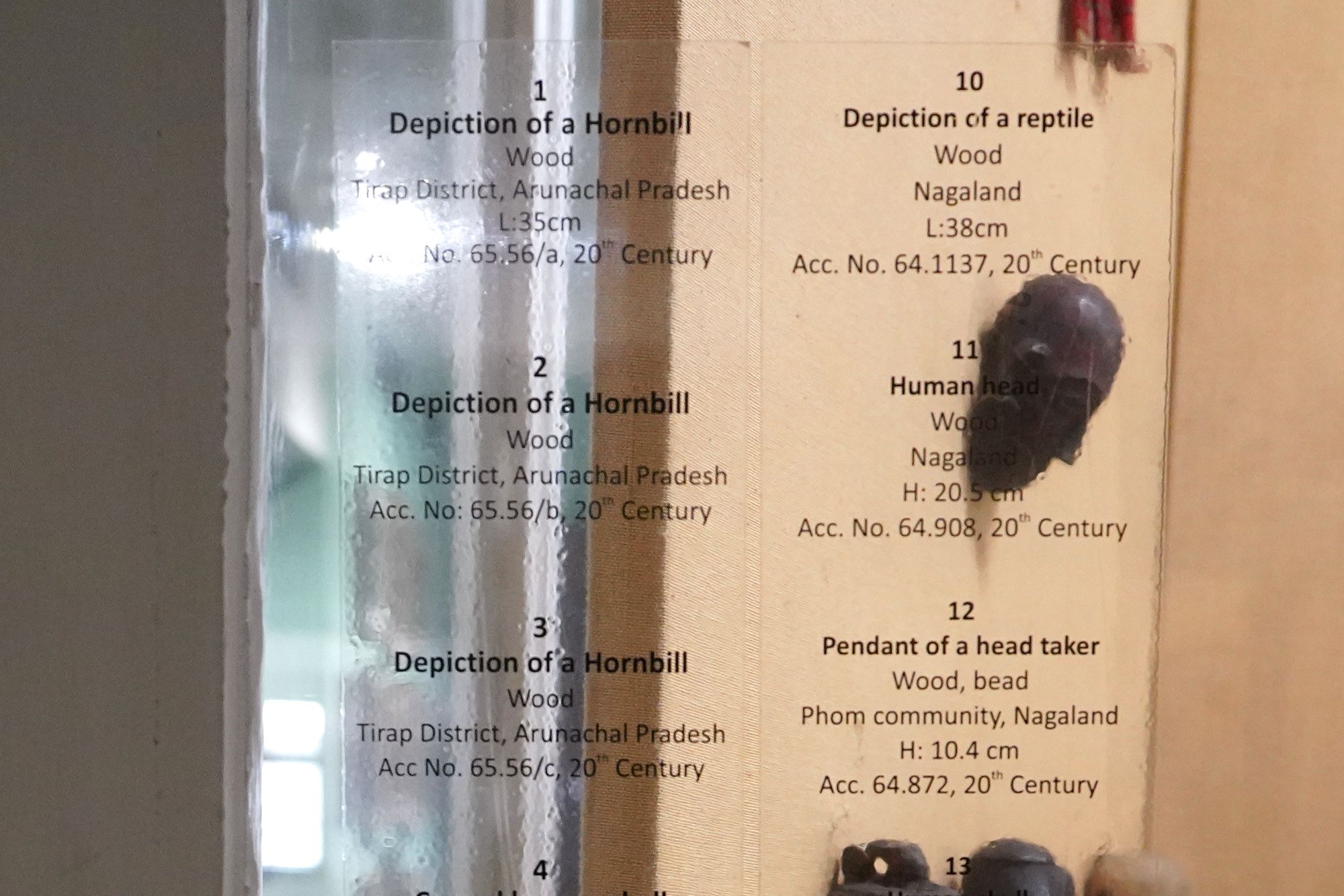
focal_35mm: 24
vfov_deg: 53.1
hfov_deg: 73.7
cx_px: 672
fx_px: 896
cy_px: 448
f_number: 5
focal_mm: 24
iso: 3200
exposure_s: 1/80
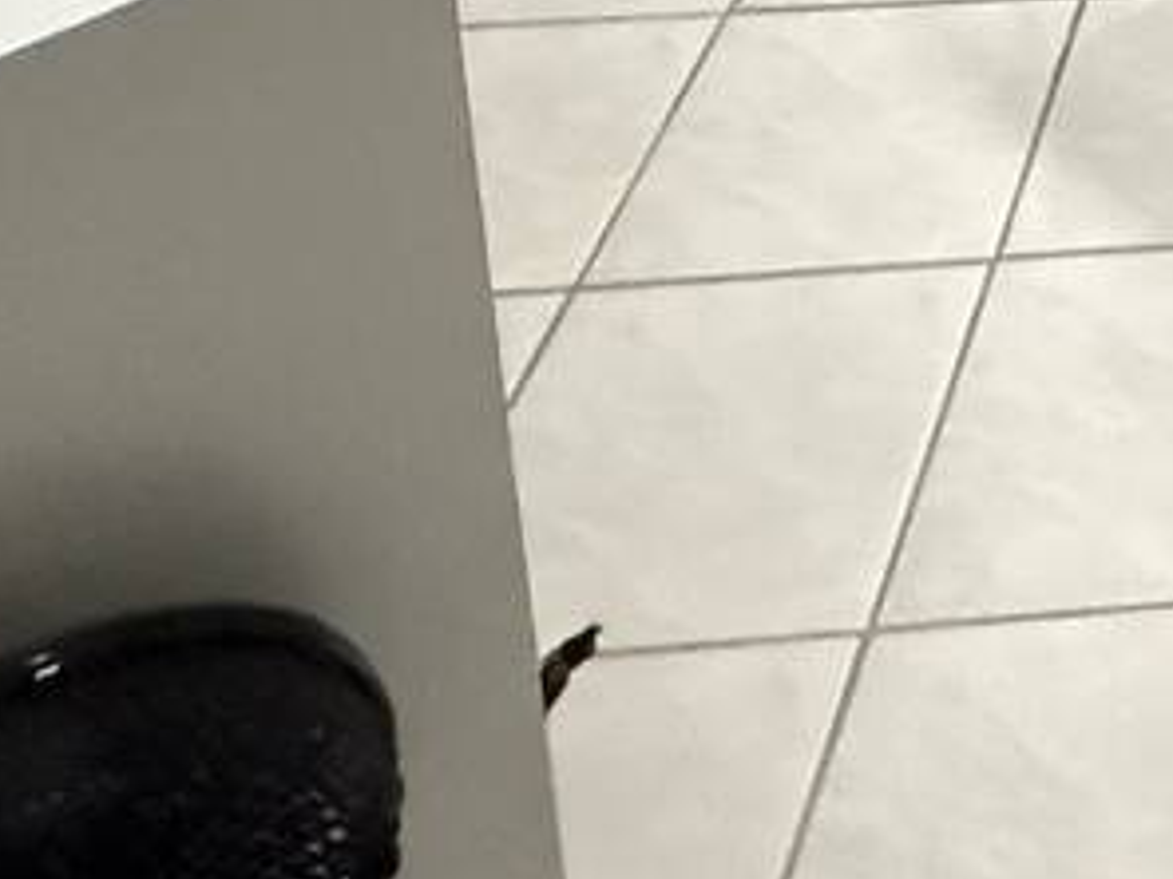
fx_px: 2304
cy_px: -1061
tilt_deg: -12.4
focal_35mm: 68
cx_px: 1902
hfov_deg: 22.0
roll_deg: -0.4
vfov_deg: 15.4
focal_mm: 2.22
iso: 640
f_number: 2.2
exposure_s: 1/60
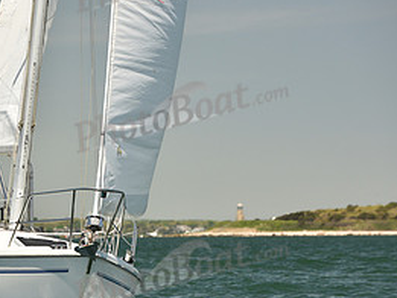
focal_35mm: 288
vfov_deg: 5.2
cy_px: 214
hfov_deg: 6.8
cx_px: -3
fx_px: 3305
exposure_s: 1/800
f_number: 5.6
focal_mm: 135
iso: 250
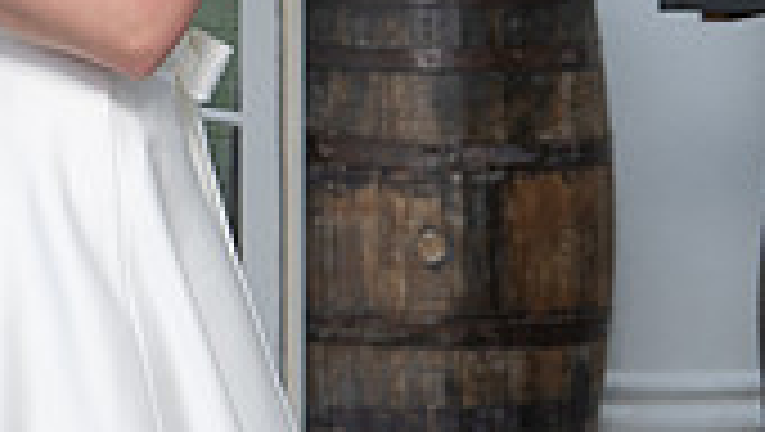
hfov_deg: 7.1
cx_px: -431
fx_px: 6051
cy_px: -252
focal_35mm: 298
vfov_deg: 4.1
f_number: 5.6
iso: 100
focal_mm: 75
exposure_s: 1/250
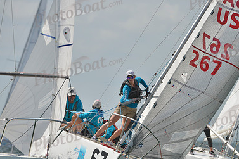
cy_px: 93
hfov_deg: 3.3
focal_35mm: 616
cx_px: 156
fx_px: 4088
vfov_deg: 2.2
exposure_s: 1/1250
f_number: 7.1
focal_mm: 400
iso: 200
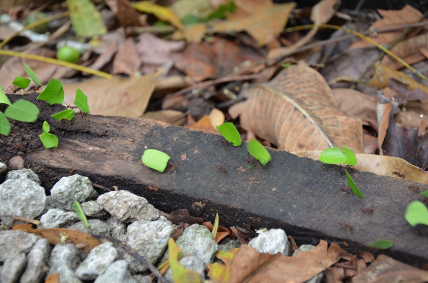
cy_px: 142
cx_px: 214
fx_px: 854
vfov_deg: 18.8
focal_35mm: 72
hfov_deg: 28.1
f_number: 4.8
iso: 400
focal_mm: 48
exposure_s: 1/60
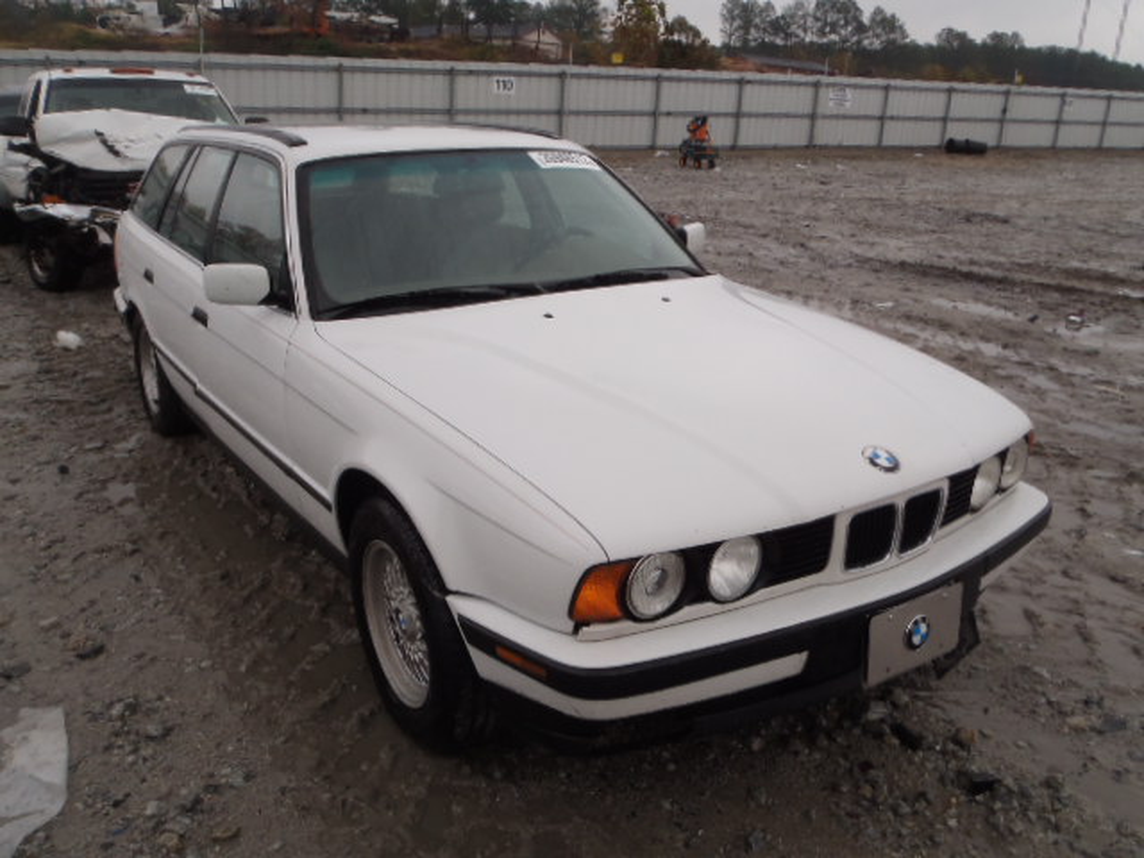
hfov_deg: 63.4
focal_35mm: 28
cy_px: 429
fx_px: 925
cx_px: 572
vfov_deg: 49.7
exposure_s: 1/100
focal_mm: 5
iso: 80
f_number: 4.5
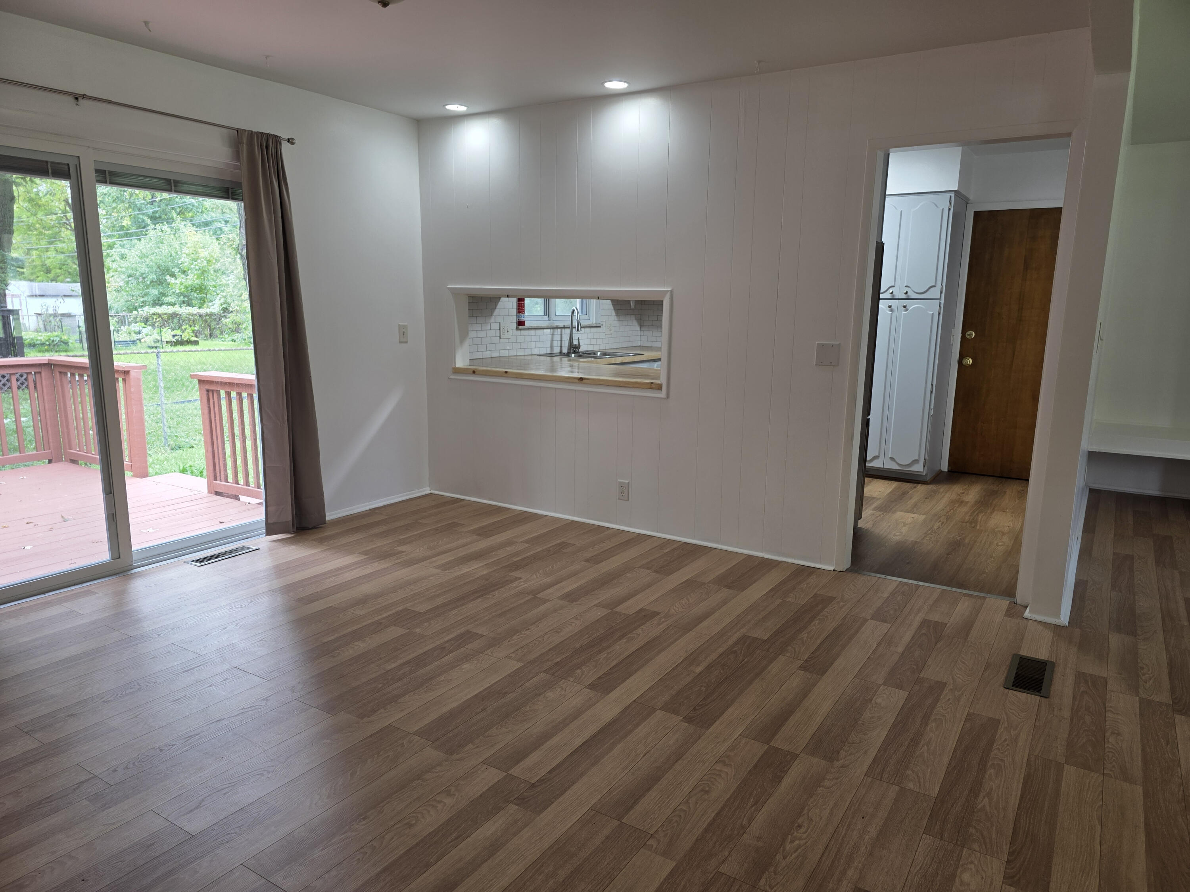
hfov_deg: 73.9
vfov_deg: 58.9
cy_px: 446
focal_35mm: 23
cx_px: 595
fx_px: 791
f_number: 1.7
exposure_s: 1/120
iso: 80
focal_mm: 6.3
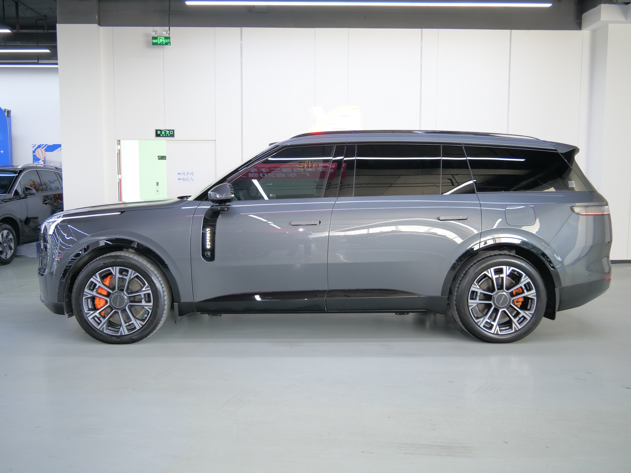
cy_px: 236
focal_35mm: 30
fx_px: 547
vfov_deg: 46.8
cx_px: 316
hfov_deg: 60.0
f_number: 3.7
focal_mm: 15
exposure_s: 1/15
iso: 800
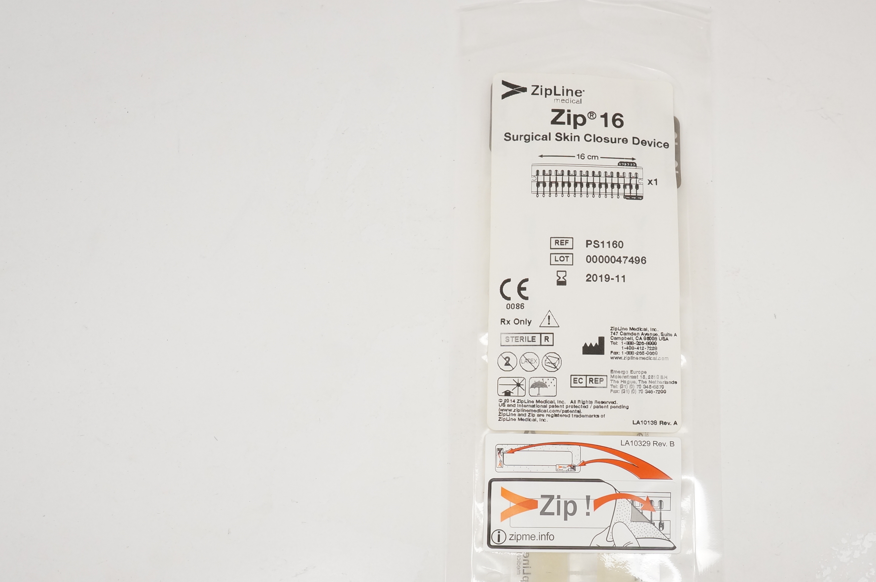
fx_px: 1209
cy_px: 389
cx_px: 608
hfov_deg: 39.2
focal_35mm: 50
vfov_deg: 26.9
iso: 800
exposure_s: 1/100
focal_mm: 23
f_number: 8
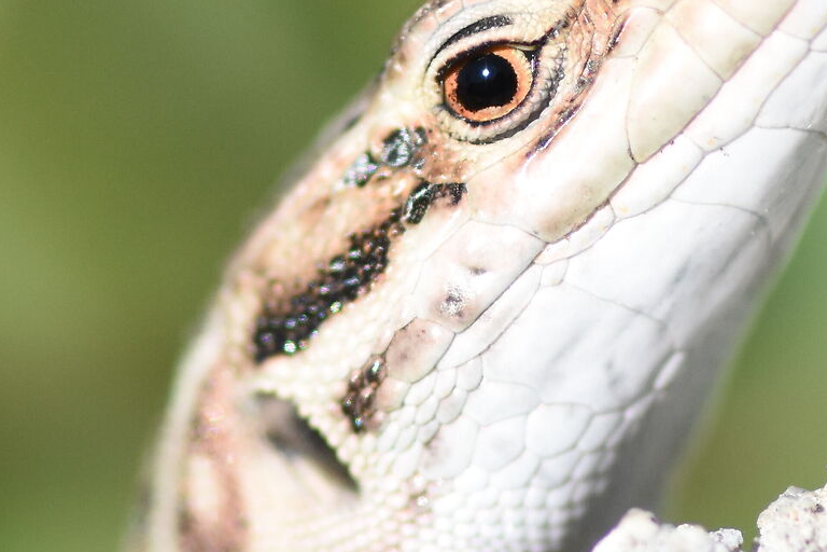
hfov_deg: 4.4
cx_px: 545
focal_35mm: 469
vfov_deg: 2.9
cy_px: 154
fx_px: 10773
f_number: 5.6
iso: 1000
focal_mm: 100
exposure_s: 1/8000
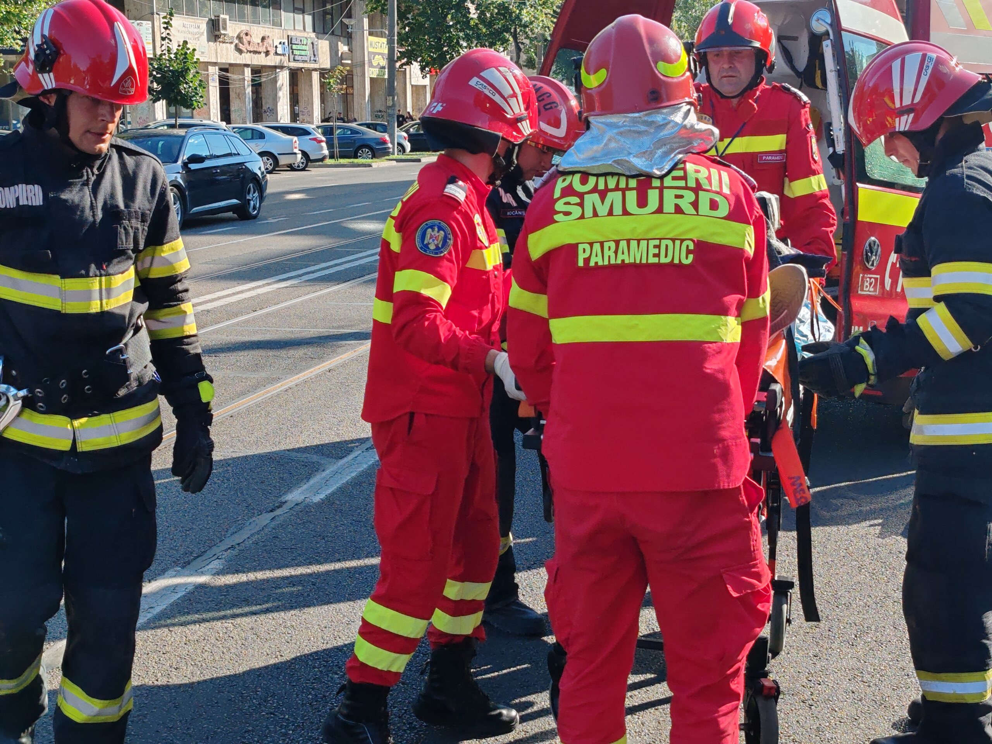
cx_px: 496
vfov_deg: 27.0
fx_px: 1547
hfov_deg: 35.5
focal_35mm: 54
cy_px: 372
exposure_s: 1/490
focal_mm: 6.12
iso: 50
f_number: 1.9
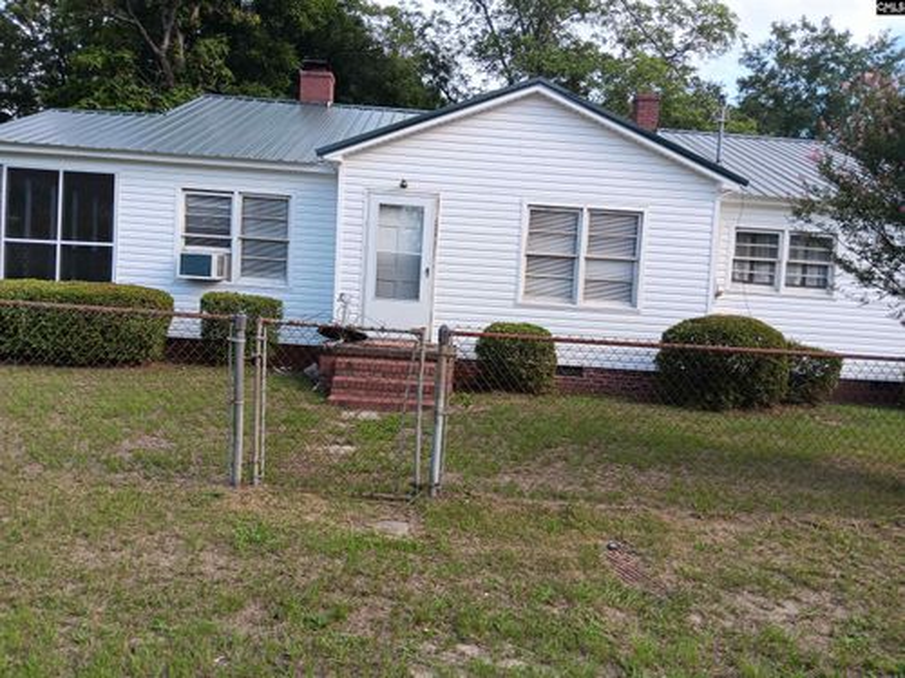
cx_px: 452
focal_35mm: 26
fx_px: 680
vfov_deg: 53.1
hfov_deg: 67.3
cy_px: 339
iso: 20
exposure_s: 1/143
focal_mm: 3.98
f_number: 1.8
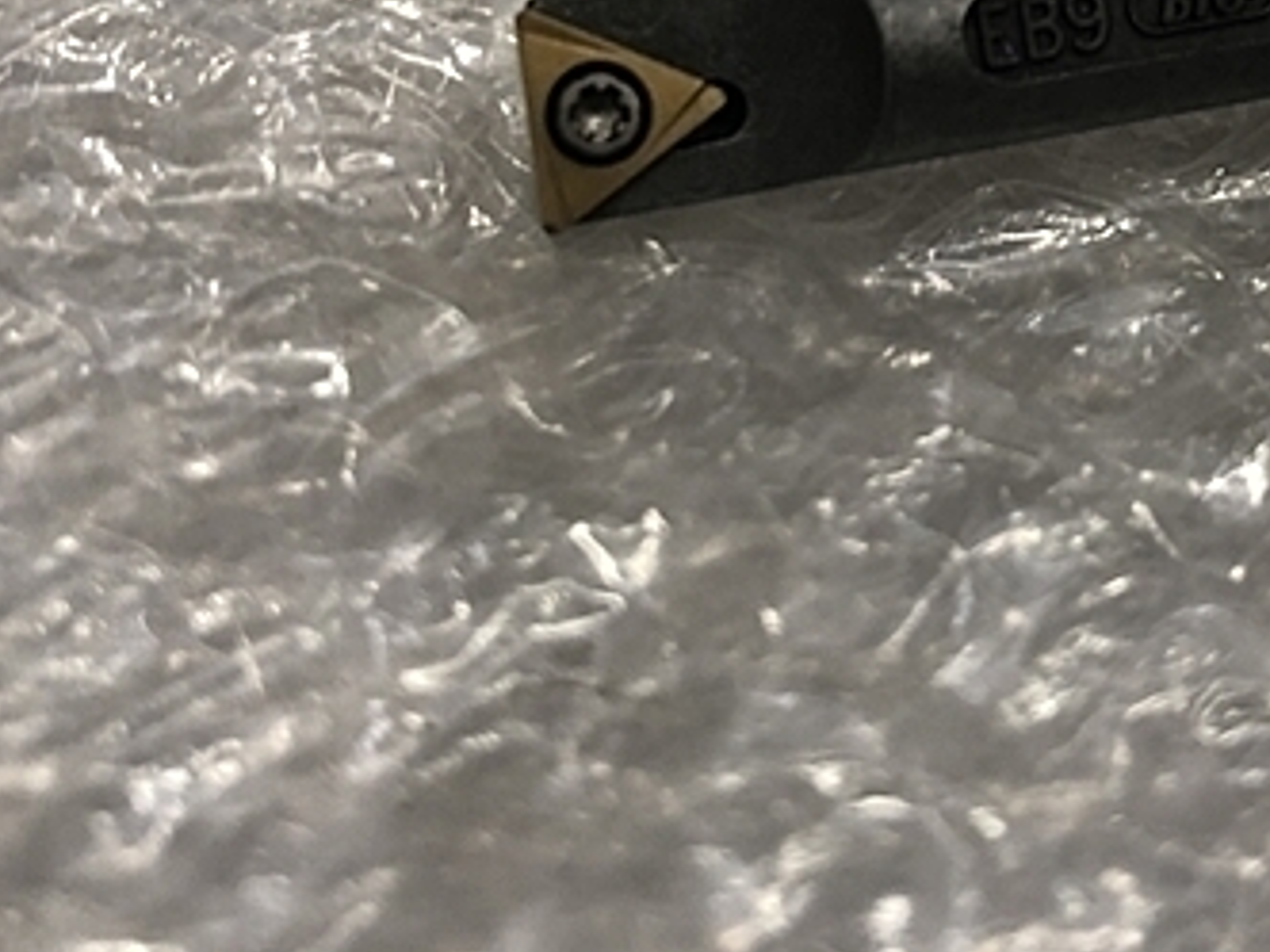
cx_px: 956
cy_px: 61
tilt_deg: -54.3
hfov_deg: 34.8
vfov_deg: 26.0
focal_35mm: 54
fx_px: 1981
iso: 40
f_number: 1.8
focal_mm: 3.99
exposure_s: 1/20
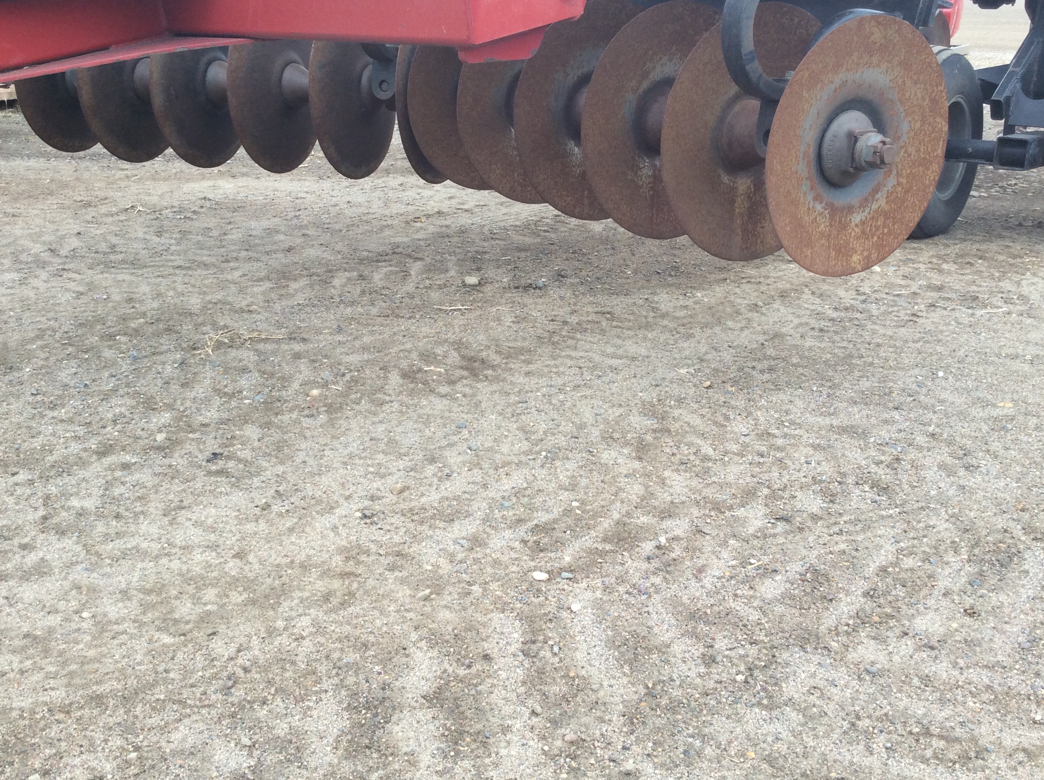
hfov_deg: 49.0
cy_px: 350
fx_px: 1144
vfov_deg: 37.6
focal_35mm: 38
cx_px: 530
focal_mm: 3.3
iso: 32
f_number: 2.4
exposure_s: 1/123
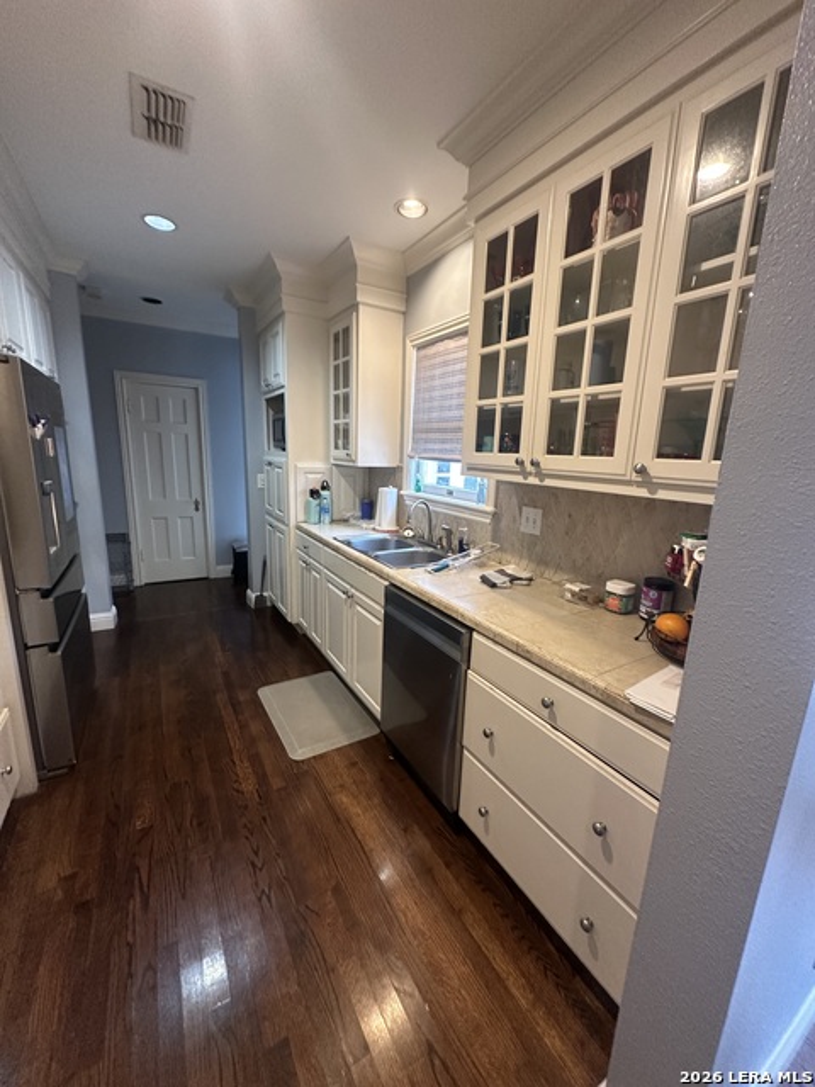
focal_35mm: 14
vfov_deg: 102.1
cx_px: 408
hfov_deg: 85.7
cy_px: 544
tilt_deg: -9.7
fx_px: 439
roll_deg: -2.3
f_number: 2.2
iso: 250
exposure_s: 1/60
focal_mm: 2.22
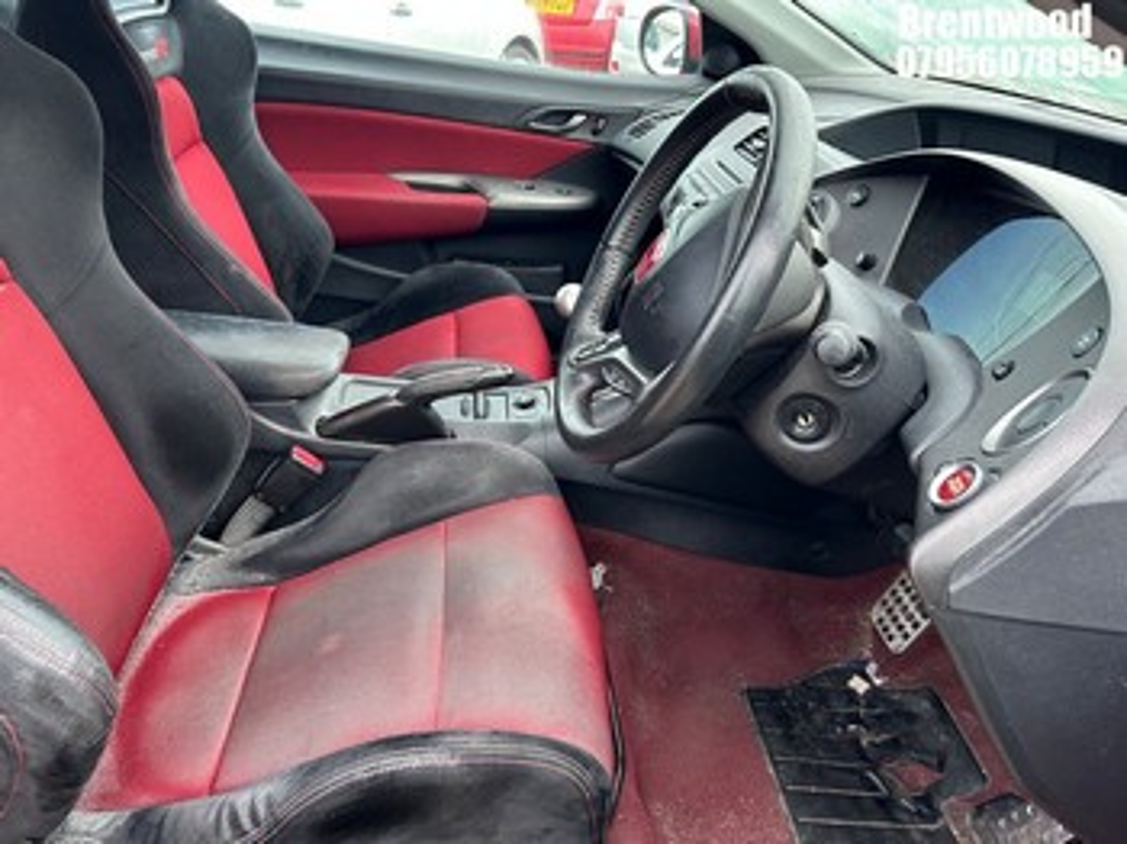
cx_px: 564
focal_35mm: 26
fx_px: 846
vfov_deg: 53.0
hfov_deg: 67.3
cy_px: 422
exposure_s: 1/75
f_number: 1.5
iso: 125
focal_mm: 5.7
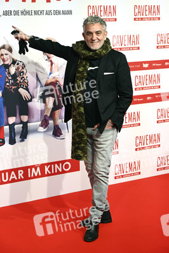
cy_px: 126
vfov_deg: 29.3
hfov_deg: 19.7
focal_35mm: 69
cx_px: 84
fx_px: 487
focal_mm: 69
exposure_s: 1/200
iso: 1250
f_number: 6
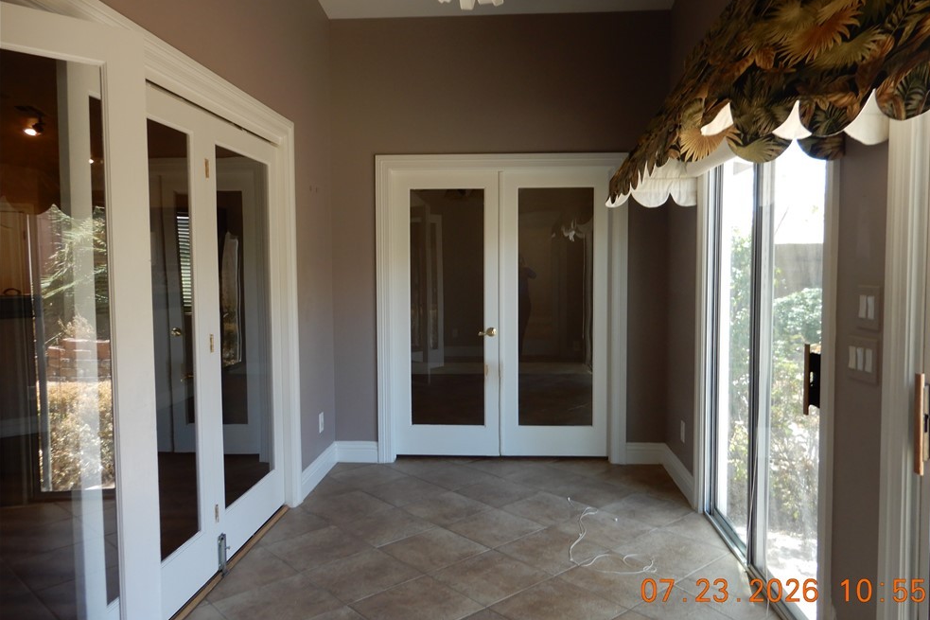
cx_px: 483
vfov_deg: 49.5
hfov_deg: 69.4
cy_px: 303
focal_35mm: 26
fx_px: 672
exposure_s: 1/30
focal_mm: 4.3
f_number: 3.4
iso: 100
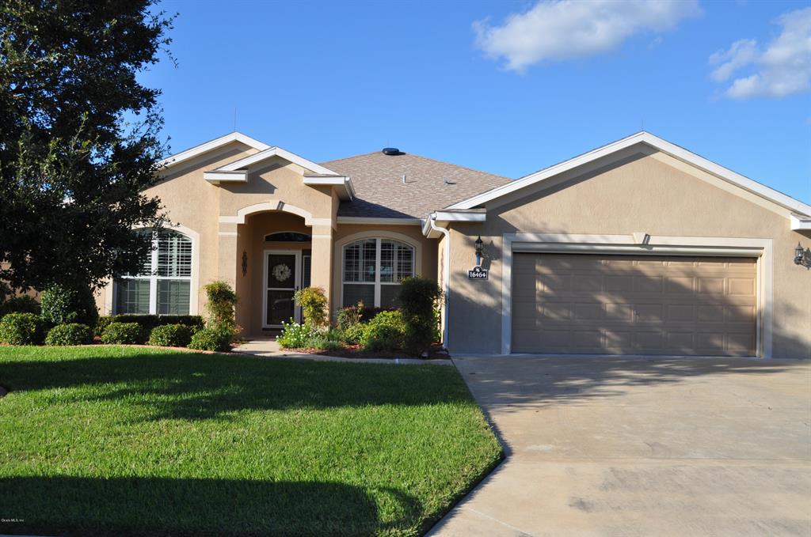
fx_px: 810
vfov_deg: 36.7
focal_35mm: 36
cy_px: 268
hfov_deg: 53.2
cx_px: 406
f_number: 9
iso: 200
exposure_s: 1/320
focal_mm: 24
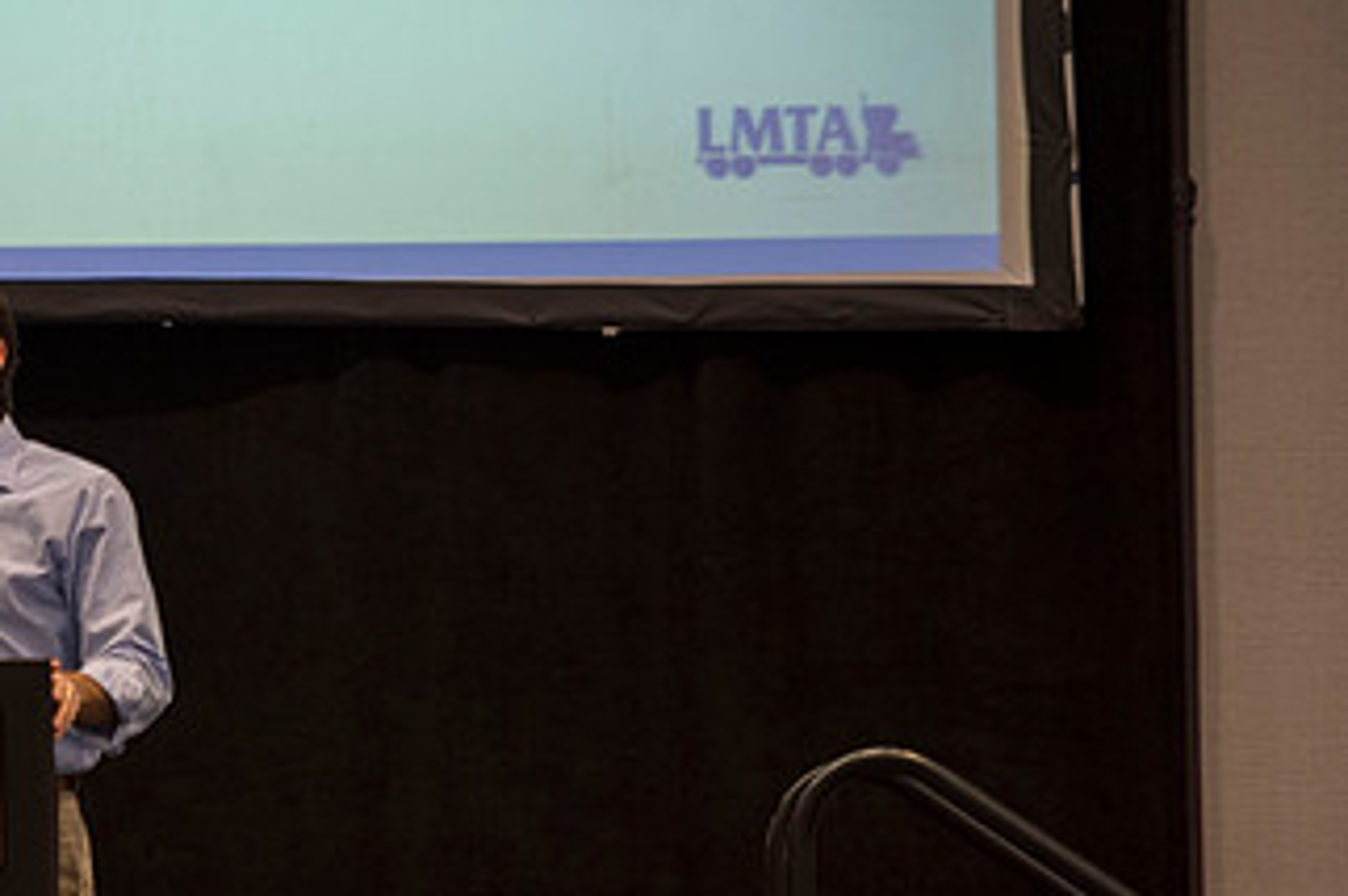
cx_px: 209
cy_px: 301
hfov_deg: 7.4
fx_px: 10436
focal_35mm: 279
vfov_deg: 4.9
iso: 1250
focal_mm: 155
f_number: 2.8
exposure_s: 1/160
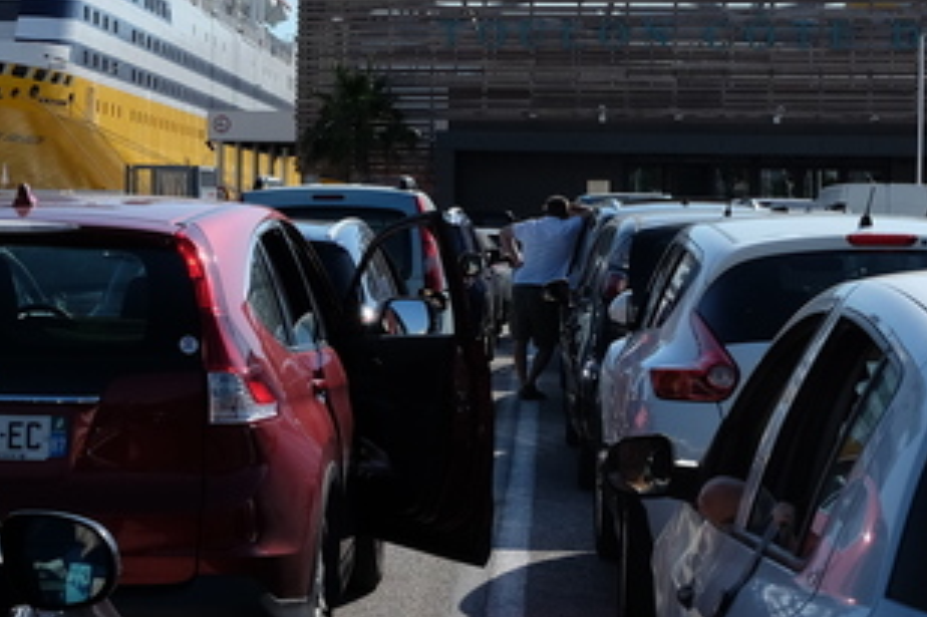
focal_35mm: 91
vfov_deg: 15.0
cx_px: 202
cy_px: 203
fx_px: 2342
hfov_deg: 22.1
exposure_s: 1/1100
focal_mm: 23
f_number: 8
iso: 400
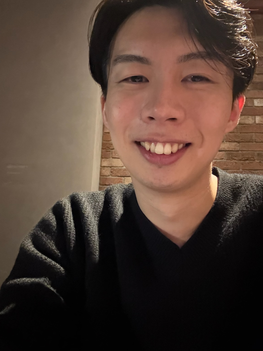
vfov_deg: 60.0
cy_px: 176
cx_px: 132
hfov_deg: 46.8
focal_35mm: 30
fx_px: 304
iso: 1000
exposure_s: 1/17
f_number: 1.9
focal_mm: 2.69
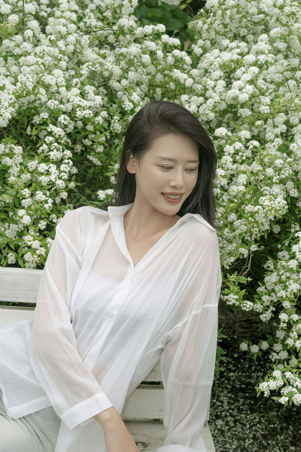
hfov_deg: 23.4
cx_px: 153
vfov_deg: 34.4
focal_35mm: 58
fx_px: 727
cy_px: 252
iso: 250
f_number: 6.3
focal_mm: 50
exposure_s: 1/125
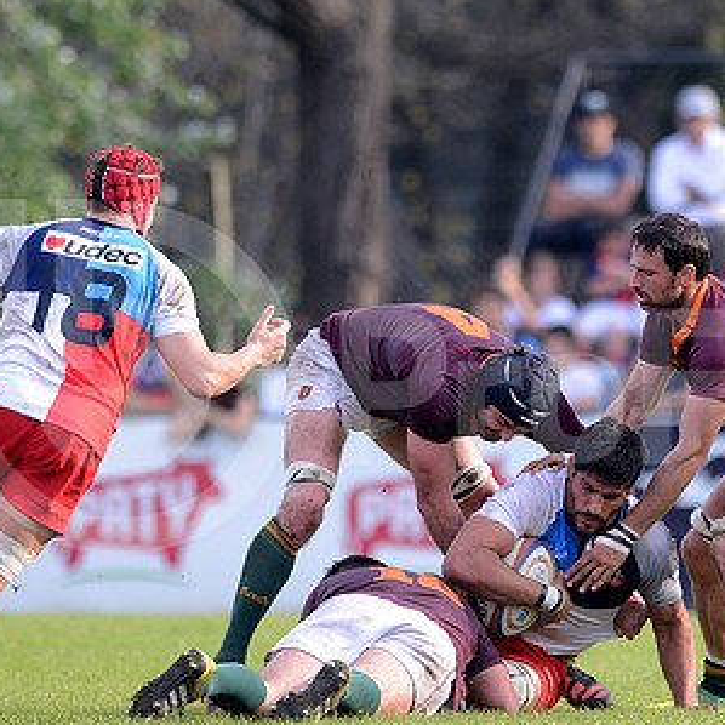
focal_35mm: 693
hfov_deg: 2.5
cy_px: 382
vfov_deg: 2.5
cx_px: 536
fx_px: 16421
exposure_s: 1/800
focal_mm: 420
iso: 560
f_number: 4
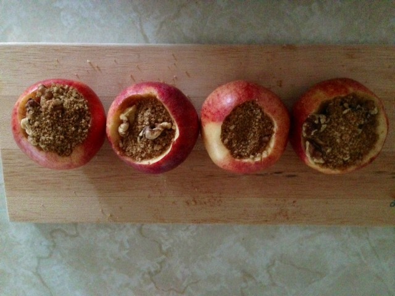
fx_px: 377
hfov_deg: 55.4
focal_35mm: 33
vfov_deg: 42.9
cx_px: 198
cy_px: 148
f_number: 2.4
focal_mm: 4.13
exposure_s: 1/15
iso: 800
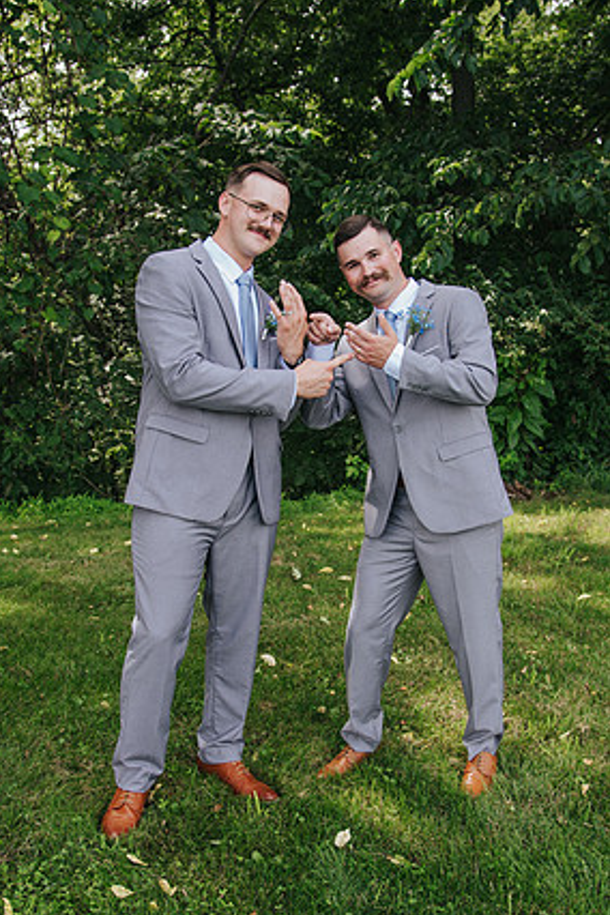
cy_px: 477
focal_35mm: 38
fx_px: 966
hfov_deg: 35.0
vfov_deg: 50.7
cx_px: 271
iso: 140
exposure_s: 1/200
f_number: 4
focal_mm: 24
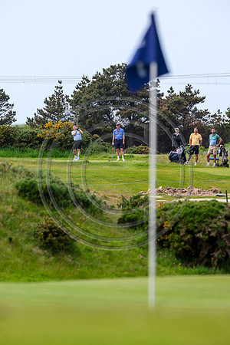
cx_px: 115
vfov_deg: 5.2
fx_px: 3833
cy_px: 172
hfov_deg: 3.4
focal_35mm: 400
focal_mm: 400
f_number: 7.1
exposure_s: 1/1250
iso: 800
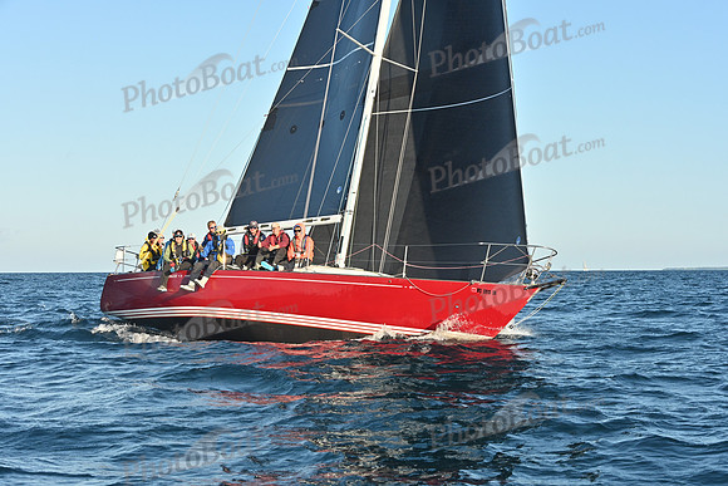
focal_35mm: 70
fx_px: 1416
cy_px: 243
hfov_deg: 28.8
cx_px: 364
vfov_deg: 19.5
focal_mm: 70
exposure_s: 1/1000
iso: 800
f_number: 9
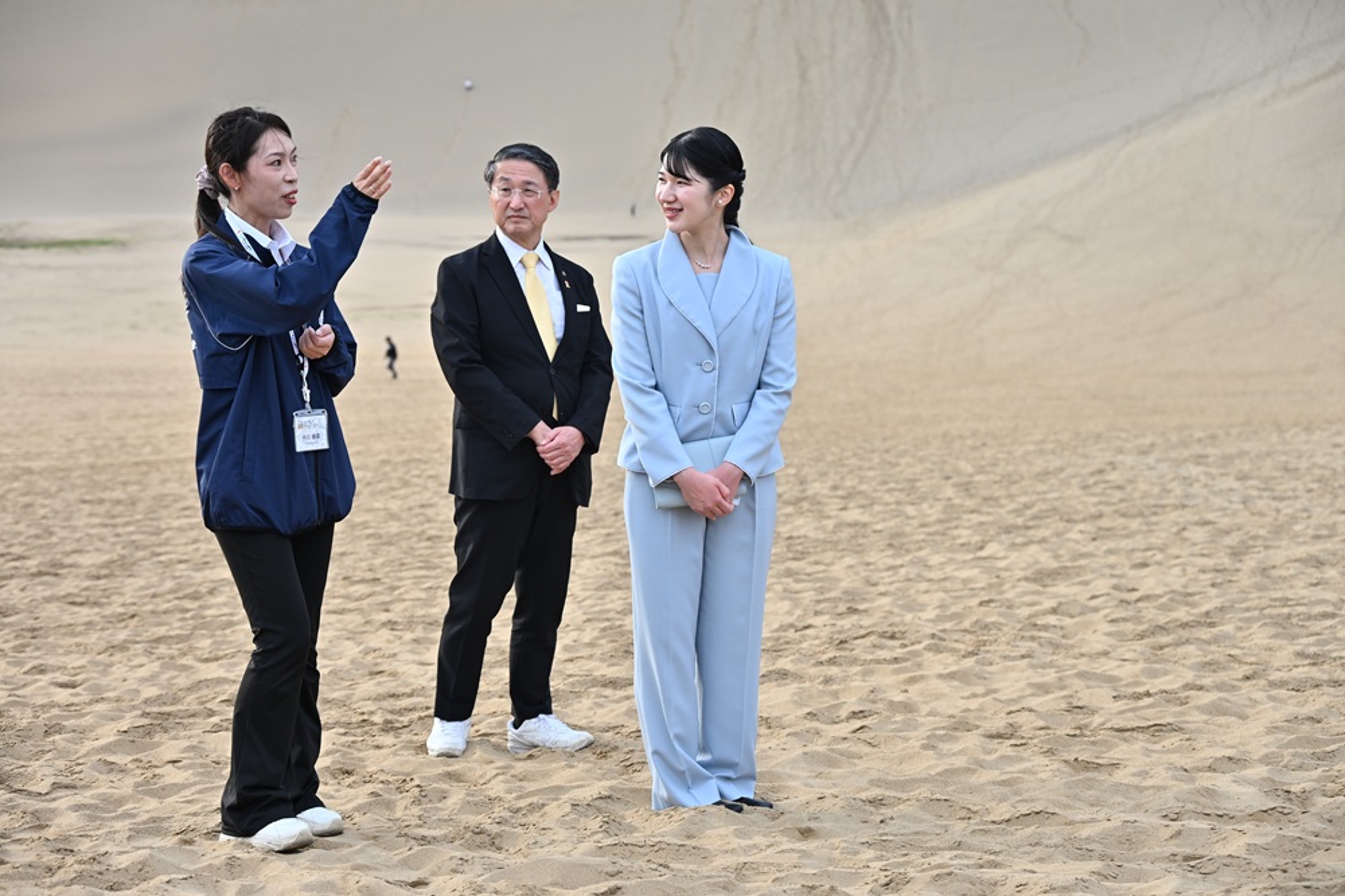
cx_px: 672
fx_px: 3212
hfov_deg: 23.7
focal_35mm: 86
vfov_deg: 15.9
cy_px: 448
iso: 320
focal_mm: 86
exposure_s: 1/250
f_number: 6.3
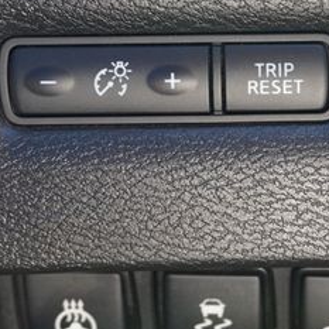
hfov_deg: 17.5
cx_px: 289
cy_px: 165
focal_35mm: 98
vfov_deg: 17.7
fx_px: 1054
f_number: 4.5
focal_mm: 28
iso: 320
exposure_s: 1/60
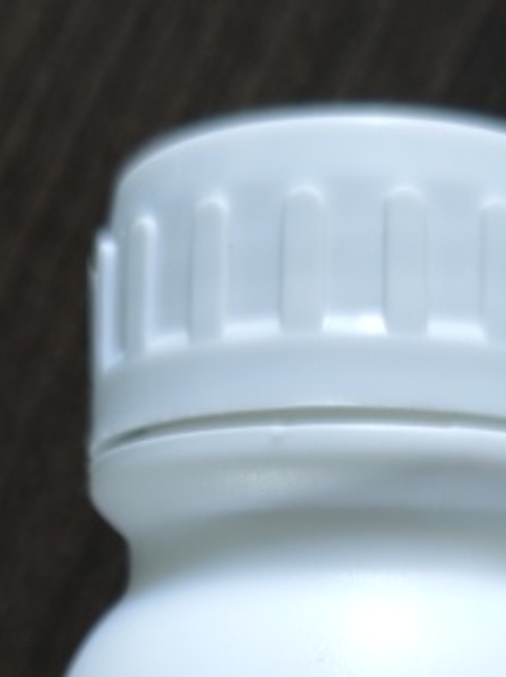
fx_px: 1660
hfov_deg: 17.3
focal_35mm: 85
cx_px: 333
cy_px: 917
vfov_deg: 20.7
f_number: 1.6
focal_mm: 6.55
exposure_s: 1/50
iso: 500
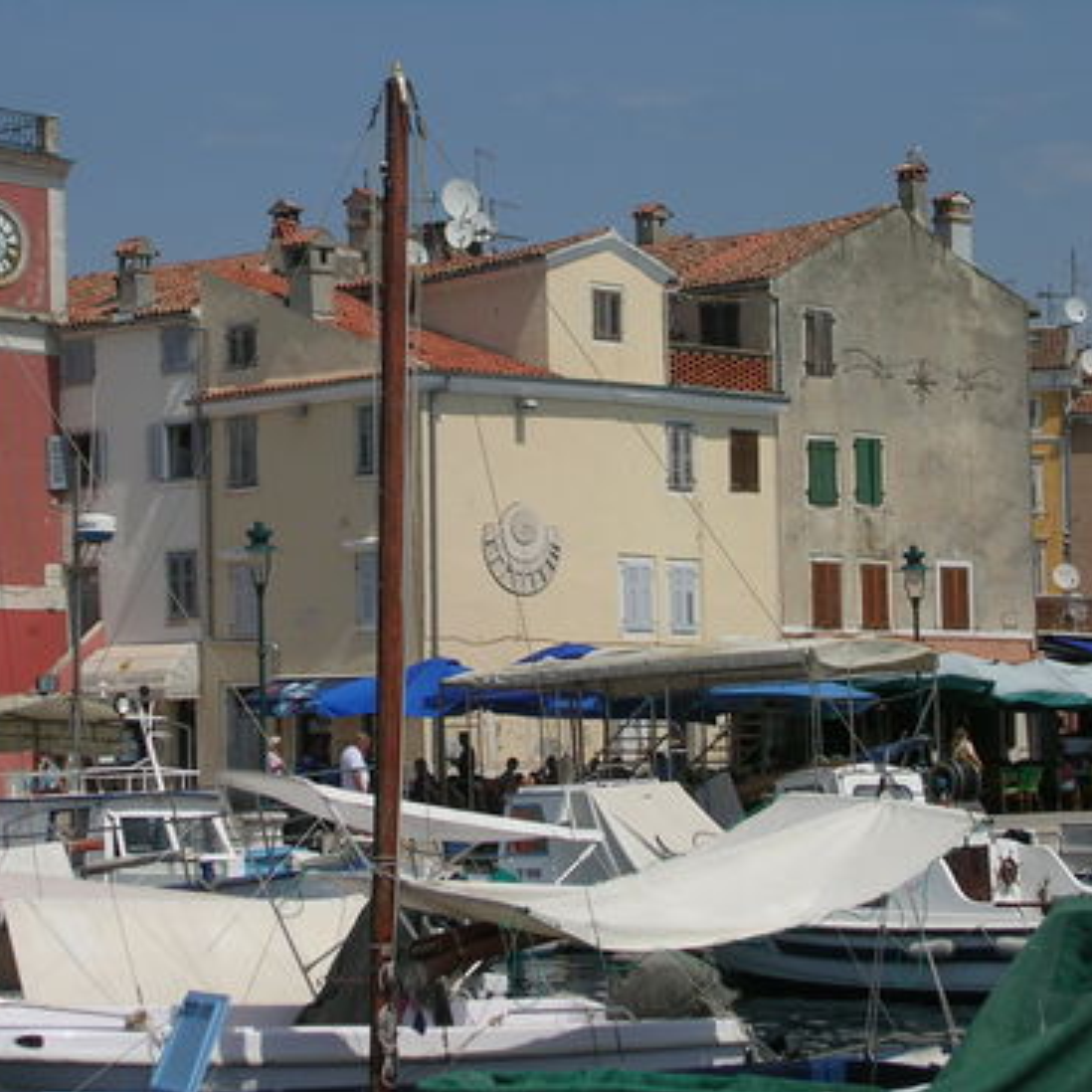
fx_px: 3426
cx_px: 465
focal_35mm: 96
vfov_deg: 18.1
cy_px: 546
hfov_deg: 18.1
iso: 50
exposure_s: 1/1400
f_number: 4
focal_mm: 12.3
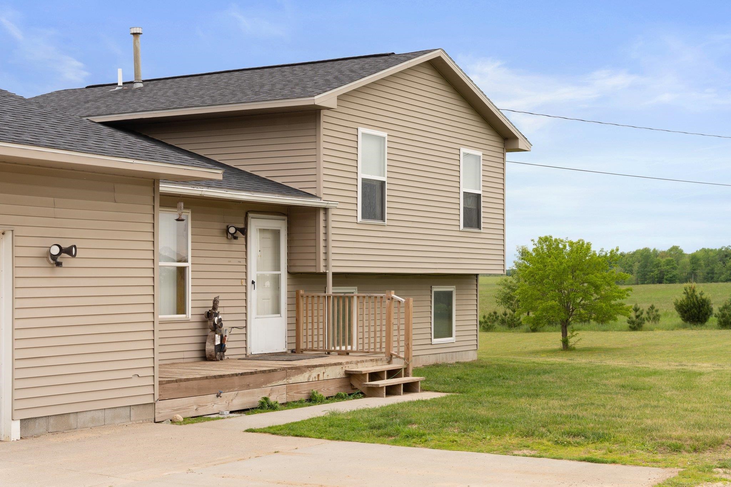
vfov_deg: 22.9
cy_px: 244
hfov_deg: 33.8
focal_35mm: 59
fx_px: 1202
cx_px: 366
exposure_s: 1/320
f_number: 8
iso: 320
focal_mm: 59.2
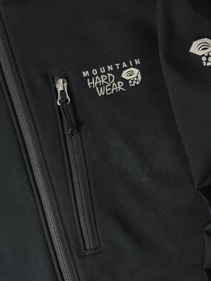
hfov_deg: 33.3
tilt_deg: -84.4
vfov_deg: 44.1
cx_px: 172
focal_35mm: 42
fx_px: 341
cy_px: 91
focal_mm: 6.76
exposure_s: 1/60
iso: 320
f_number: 1.78
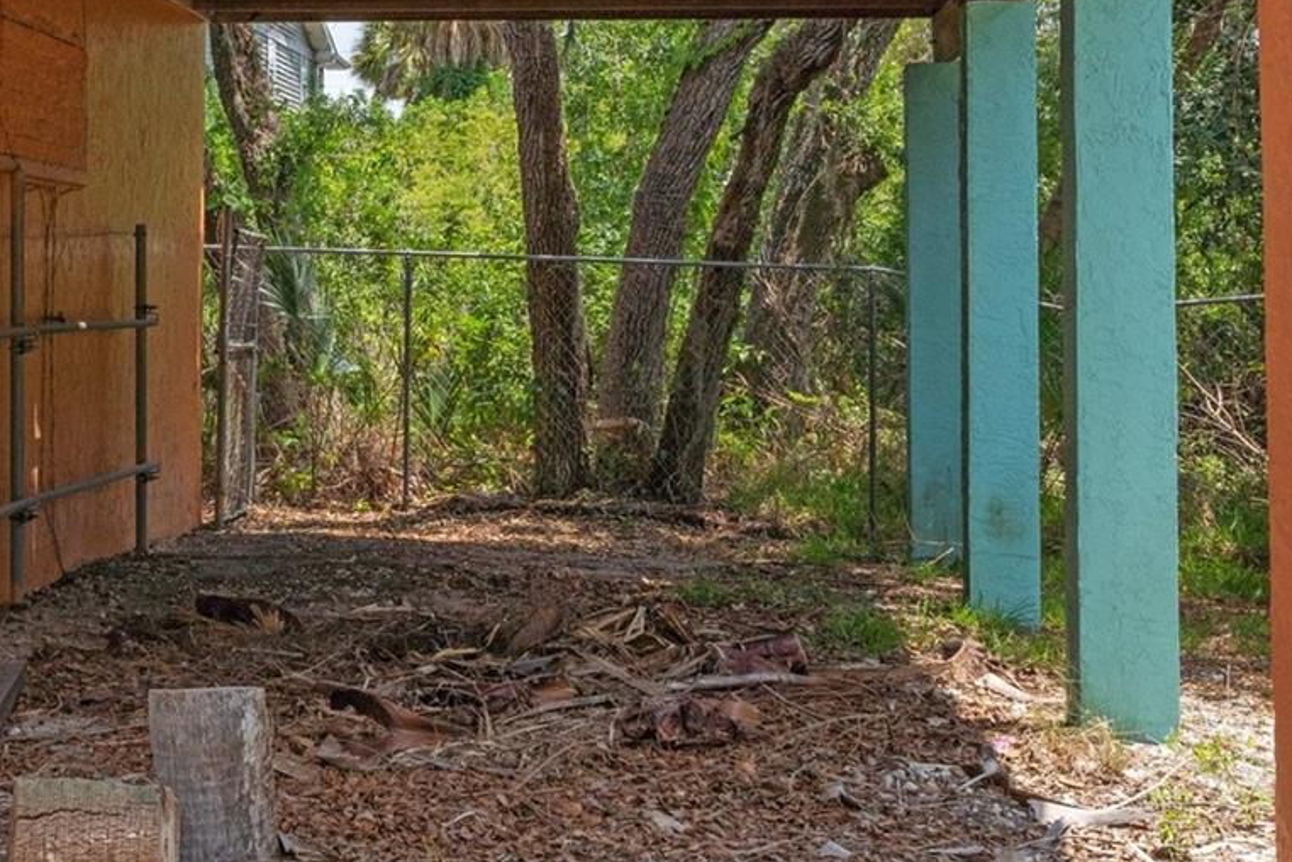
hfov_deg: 30.7
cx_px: 163
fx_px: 2261
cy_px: 182
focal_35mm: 63
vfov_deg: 21.3
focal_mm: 20
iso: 320
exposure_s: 1/800
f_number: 8
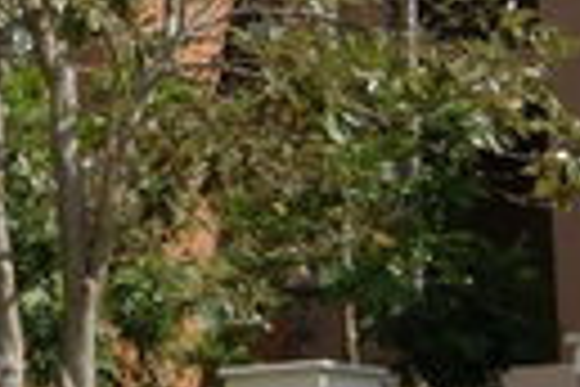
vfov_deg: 11.0
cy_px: 256
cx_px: -200
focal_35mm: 125
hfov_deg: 15.5
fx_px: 2013
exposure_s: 1/320
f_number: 9
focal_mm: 21
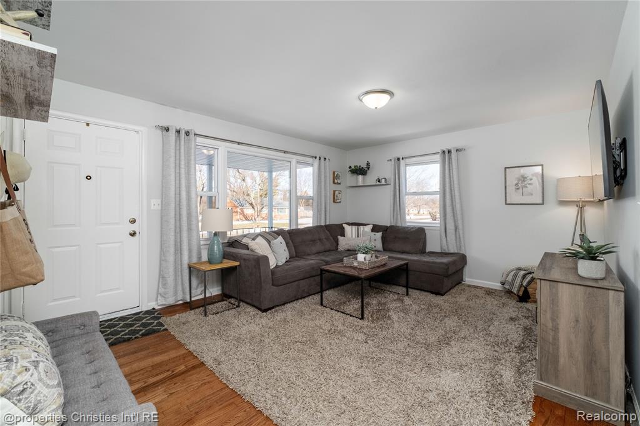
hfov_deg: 100.4
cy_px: 213
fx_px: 267
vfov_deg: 77.3
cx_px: 320
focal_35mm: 15
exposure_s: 1/250
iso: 640
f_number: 6.4
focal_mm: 10
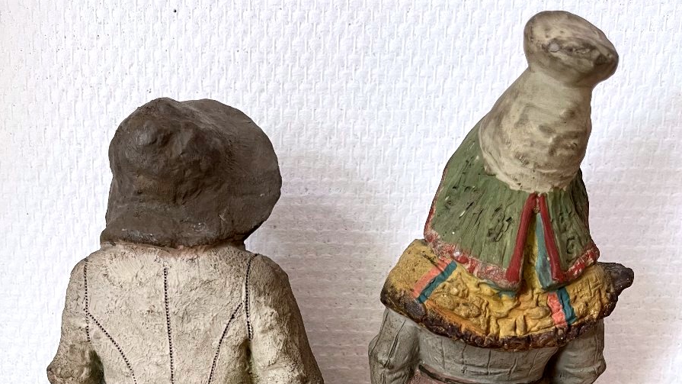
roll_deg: -1.1
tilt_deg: -13.8
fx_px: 687
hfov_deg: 52.8
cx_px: 342
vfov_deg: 27.9
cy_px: 444
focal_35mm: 38
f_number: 1.6
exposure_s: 1/91
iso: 125
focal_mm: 5.1
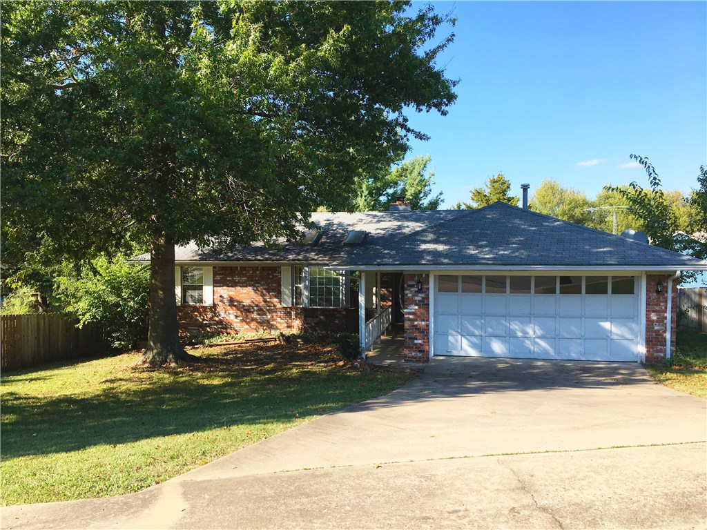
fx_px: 592
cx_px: 354
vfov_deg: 48.2
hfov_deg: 61.7
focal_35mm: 29
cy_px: 265
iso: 25
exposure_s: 1/801
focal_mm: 4.15
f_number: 2.2
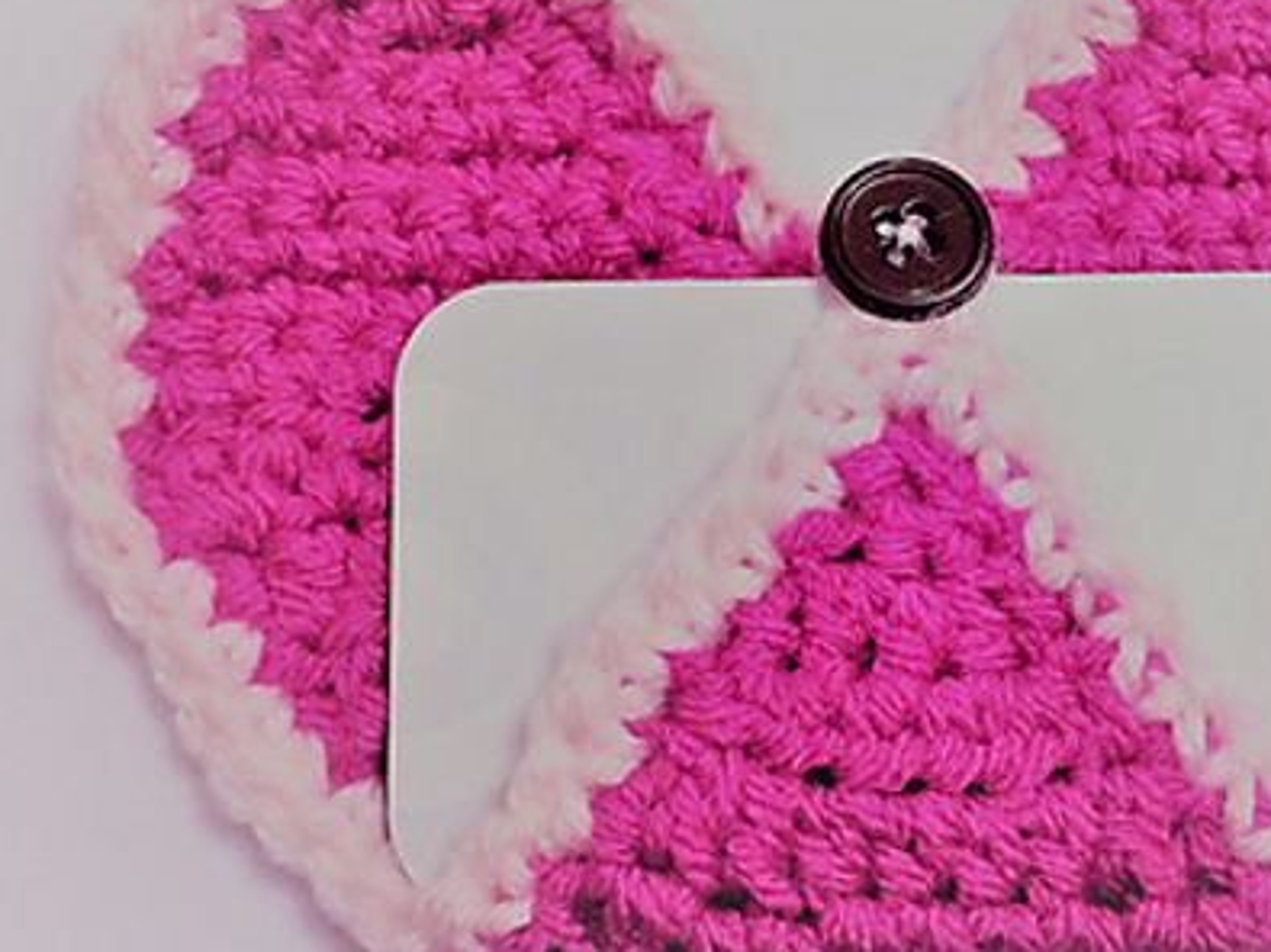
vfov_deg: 30.8
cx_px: 798
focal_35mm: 47
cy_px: 415
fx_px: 1725
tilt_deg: -81.8
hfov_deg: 40.2
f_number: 2.2
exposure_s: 1/30
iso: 200
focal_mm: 4.15
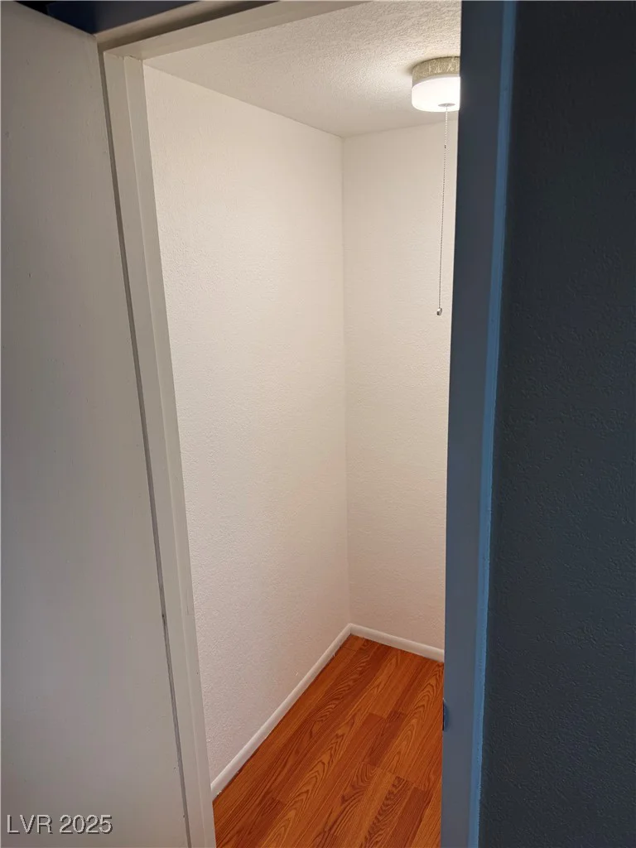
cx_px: 318
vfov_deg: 71.6
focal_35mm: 24
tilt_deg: -13.7
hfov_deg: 56.8
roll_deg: +1.7
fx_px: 588
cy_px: 424
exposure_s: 1/120
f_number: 1.78
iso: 50
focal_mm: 6.76
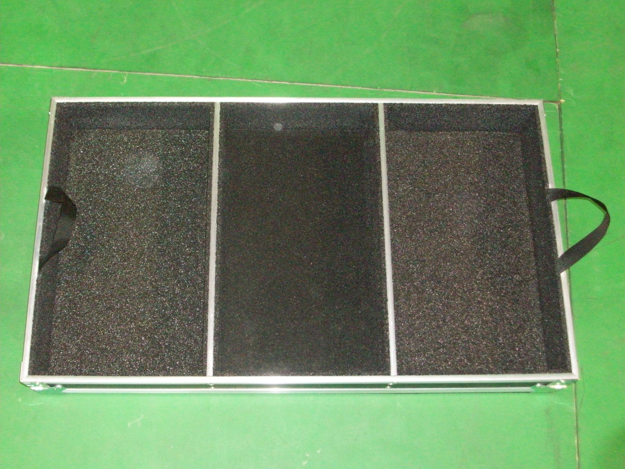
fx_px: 758
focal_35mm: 42
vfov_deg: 34.3
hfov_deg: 44.8
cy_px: 234
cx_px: 312
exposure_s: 1/65.1
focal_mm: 7.1
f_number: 3.2
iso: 320
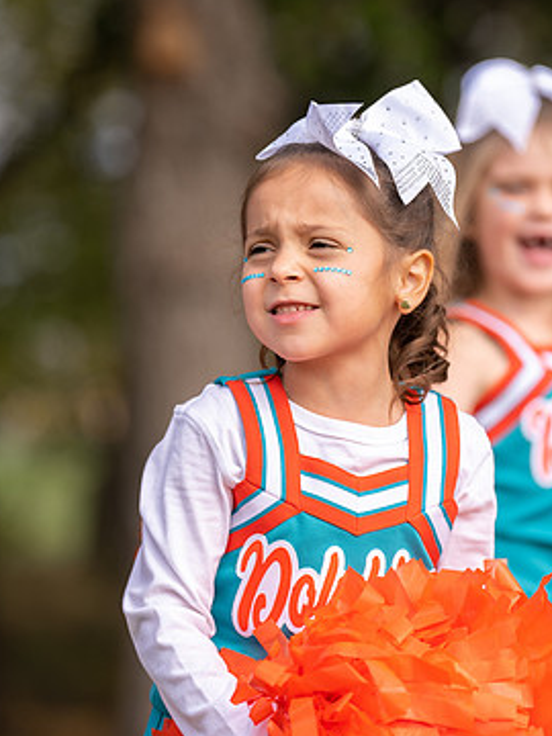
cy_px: 355
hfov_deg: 7.0
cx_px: 317
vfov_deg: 9.4
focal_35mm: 211
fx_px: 4486
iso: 100
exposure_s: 1/1600
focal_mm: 136
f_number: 2.8
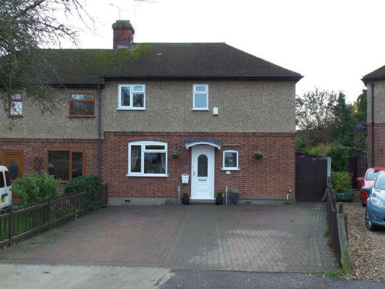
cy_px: 144
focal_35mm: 35
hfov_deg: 52.6
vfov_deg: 40.7
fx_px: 389
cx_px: 192
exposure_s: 1/60
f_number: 3.4
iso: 100
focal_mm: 6.2
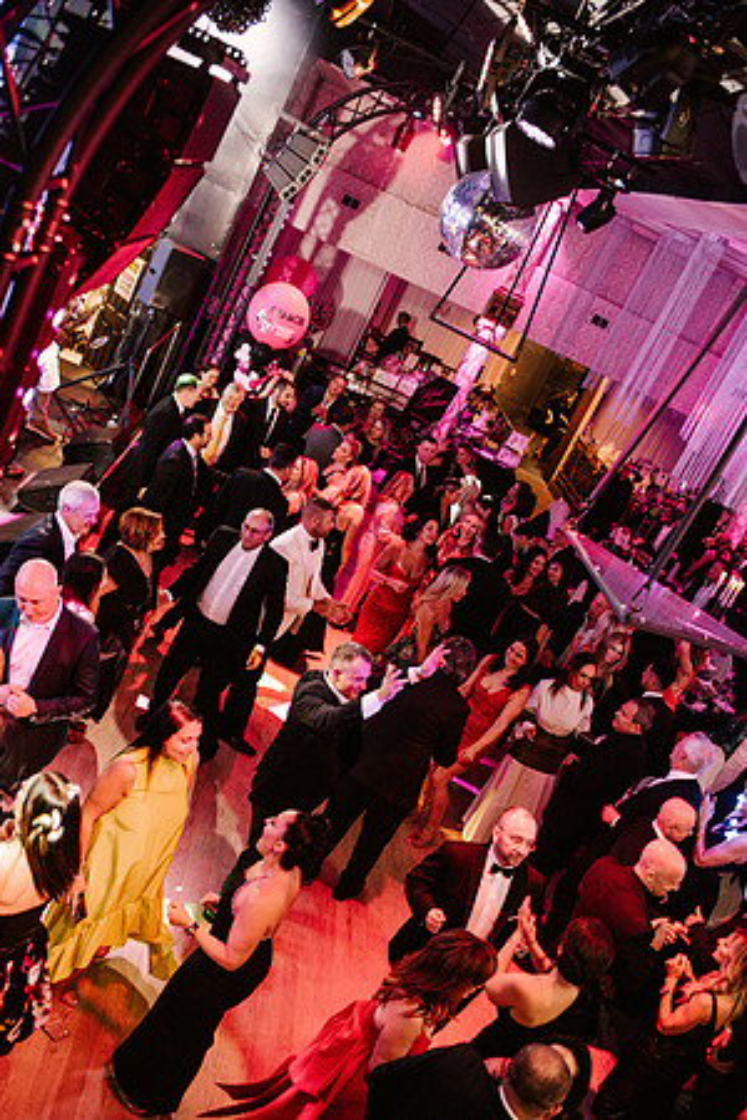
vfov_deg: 54.4
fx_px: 1089
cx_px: 374
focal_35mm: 35
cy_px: 560
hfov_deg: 37.9
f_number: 2.8
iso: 2500
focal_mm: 35
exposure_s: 1/200
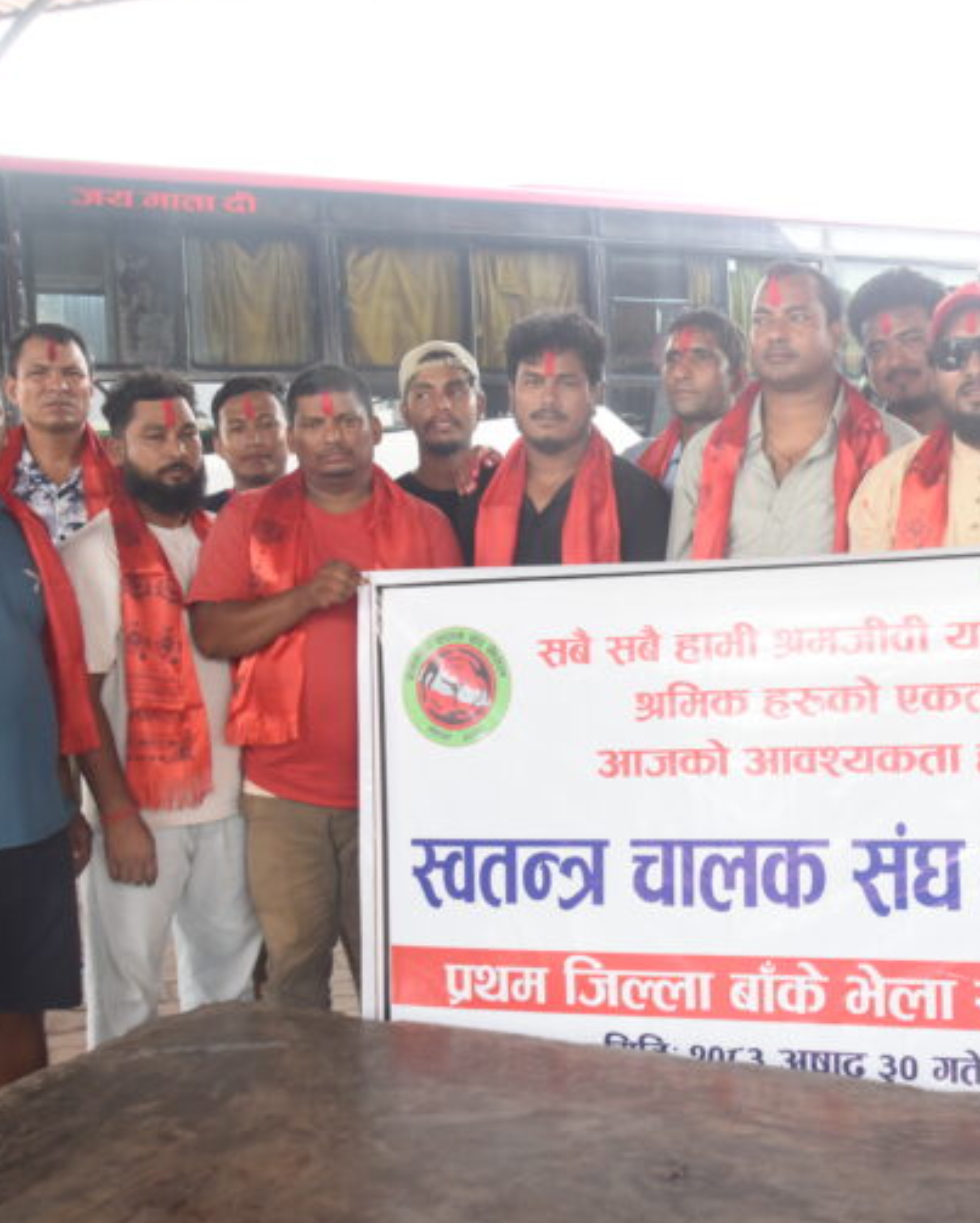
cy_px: 607
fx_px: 1558
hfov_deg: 34.3
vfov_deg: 42.9
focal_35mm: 43
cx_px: 722
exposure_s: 1/100
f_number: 10
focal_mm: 30
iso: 2000
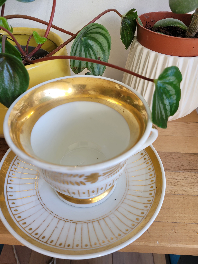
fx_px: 198
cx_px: 99
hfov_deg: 53.1
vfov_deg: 67.3
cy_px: 132
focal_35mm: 26
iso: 64
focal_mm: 5.4
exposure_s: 1/100
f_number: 1.8
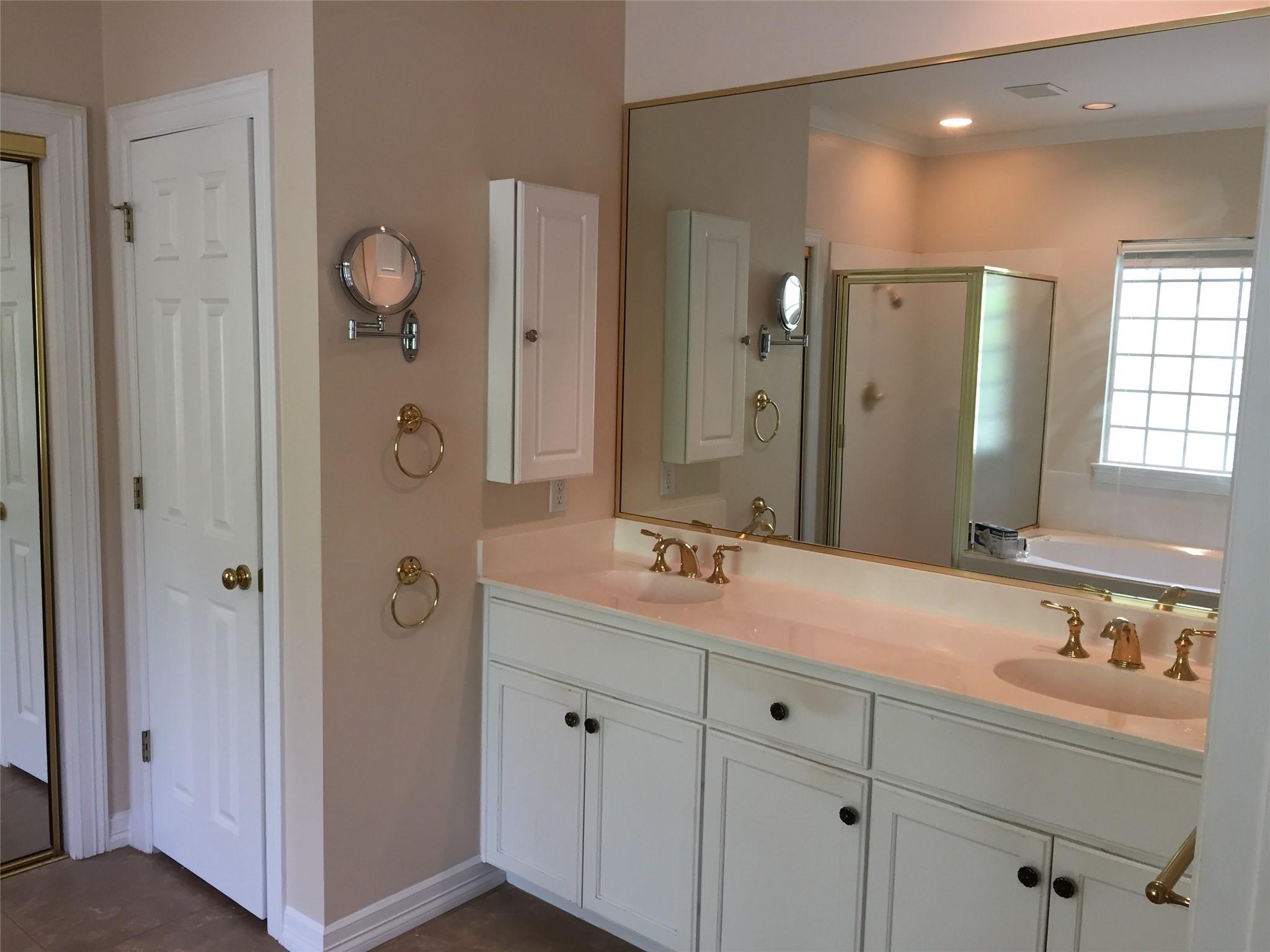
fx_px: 1064
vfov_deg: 48.2
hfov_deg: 61.7
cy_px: 476
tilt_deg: -6.2
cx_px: 635
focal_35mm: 29
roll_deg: -2.5
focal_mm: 4.15
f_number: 2.2
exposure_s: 1/30
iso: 64
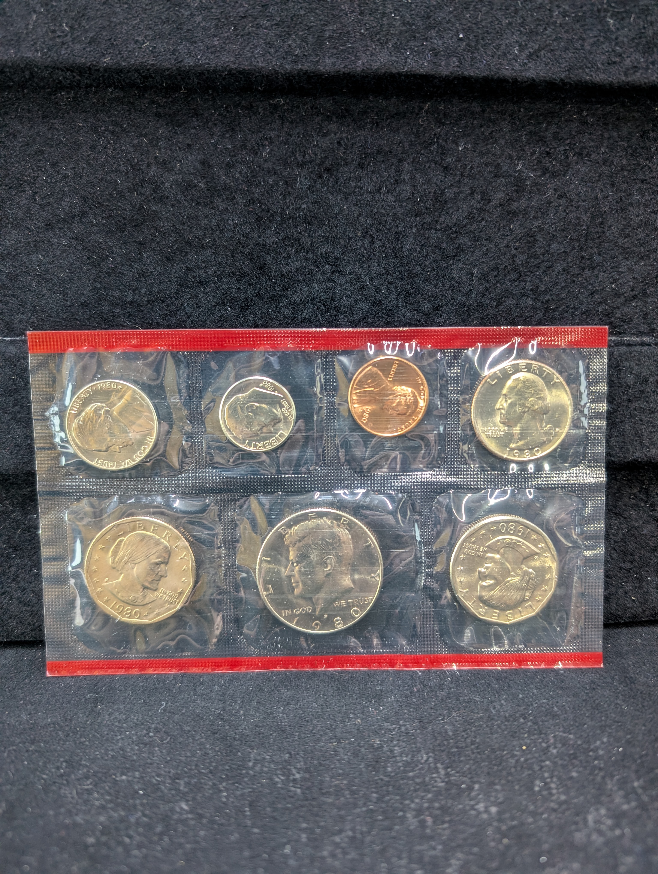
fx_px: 607
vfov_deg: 71.5
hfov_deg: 56.9
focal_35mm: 24
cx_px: 329
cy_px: 437
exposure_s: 1/24
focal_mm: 6.9
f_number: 1.68
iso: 284
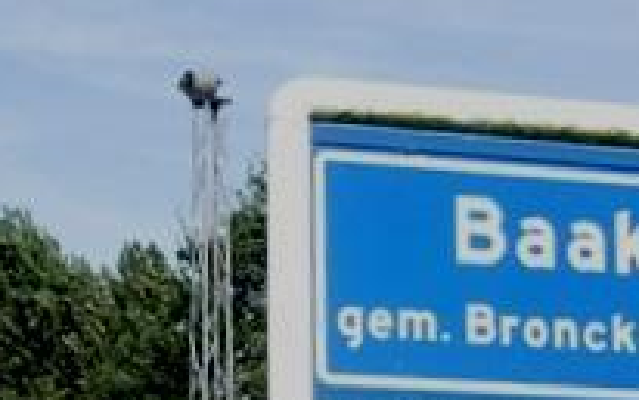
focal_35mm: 125
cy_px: 595
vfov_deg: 10.2
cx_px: 462
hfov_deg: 16.6
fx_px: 2178
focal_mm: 7.9
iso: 64
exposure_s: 1/640
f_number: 2.8
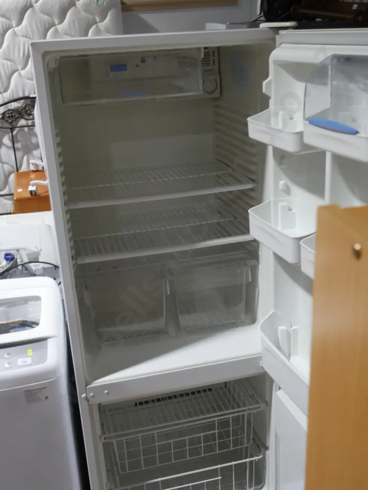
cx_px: 184
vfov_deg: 44.8
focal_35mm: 42
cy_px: 245
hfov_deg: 34.3
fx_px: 595
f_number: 4.6
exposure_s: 1/60
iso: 320
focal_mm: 21
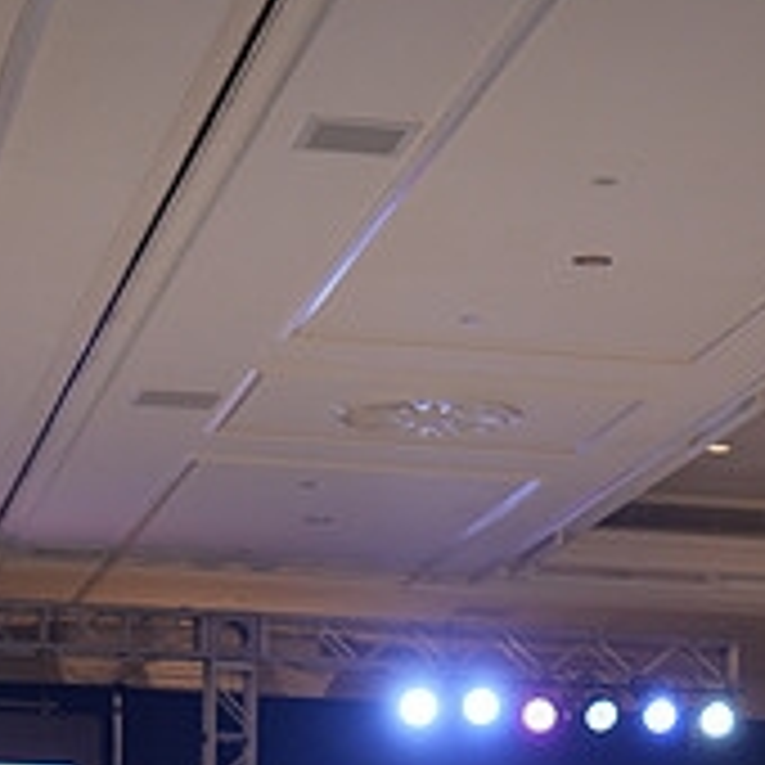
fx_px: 3625
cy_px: 1202
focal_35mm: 145
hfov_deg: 12.0
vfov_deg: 11.5
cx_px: 403
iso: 640
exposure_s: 1/500
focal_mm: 50
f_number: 2
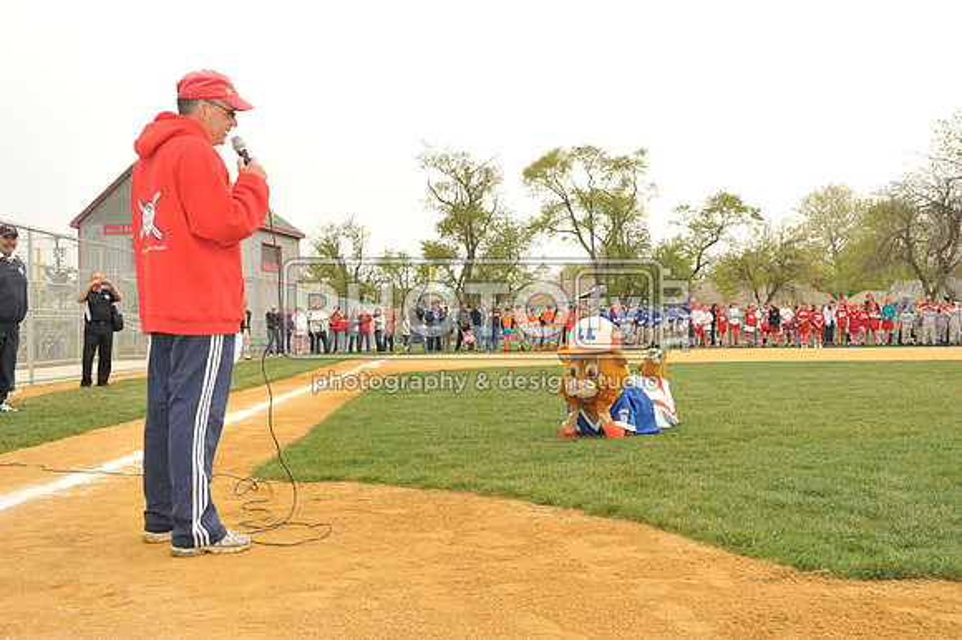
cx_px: 481
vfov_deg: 35.0
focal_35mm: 38
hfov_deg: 50.7
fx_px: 1015
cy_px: 320
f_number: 8
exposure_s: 1/250
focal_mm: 38
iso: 400
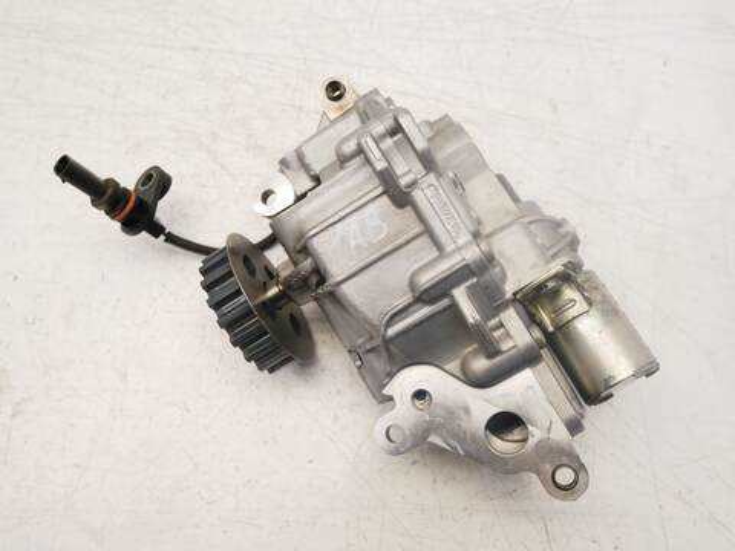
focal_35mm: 30
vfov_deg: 46.8
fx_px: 637
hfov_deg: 60.0
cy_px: 276
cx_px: 368
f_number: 3.7
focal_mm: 15
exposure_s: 1/60
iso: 400
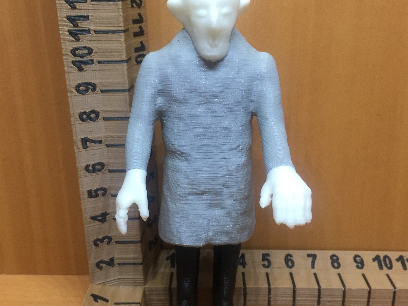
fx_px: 448
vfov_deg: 37.7
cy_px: 150
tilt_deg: -20.8
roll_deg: -0.6
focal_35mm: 38
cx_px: 209
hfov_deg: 49.0
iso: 100
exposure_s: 1/15
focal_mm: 4.15
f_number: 2.2
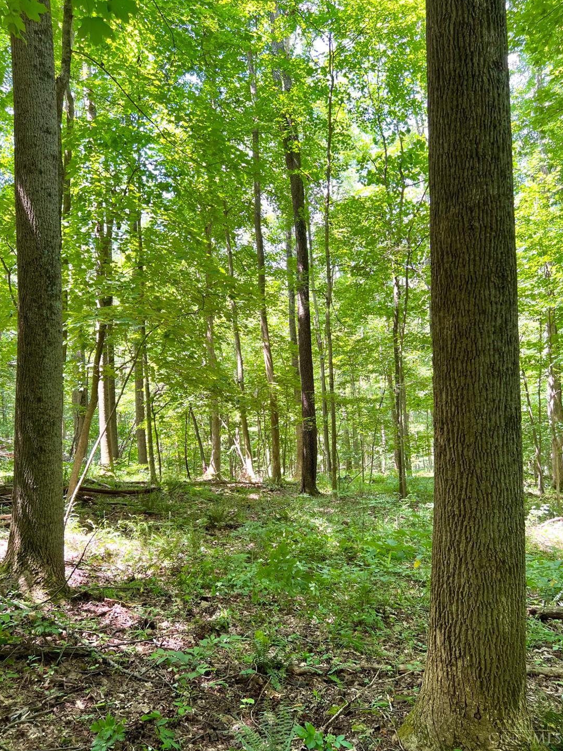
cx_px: 276
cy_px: 366
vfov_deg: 65.3
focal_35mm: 27
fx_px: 586
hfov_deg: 51.4
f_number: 1.5
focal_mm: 5.7
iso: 64
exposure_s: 1/121
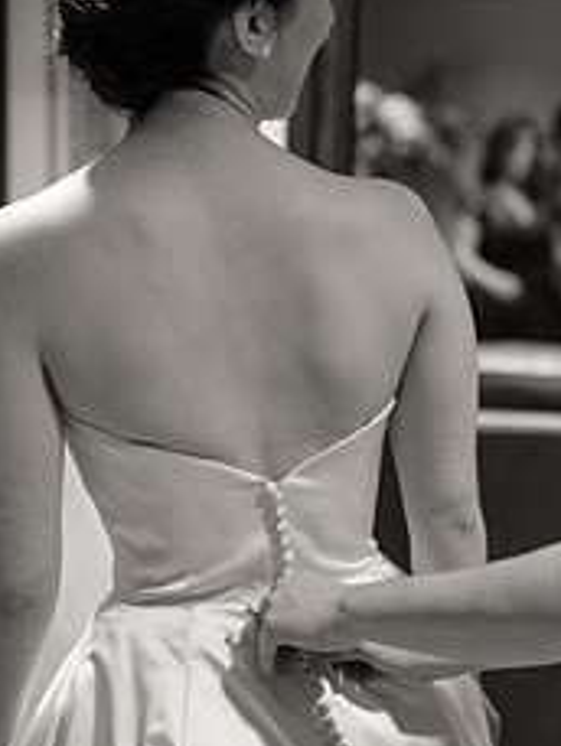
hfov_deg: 22.0
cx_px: 453
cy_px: 329
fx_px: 1425
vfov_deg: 29.3
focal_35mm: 66
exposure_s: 1/125
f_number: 1.8
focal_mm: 35
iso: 1250
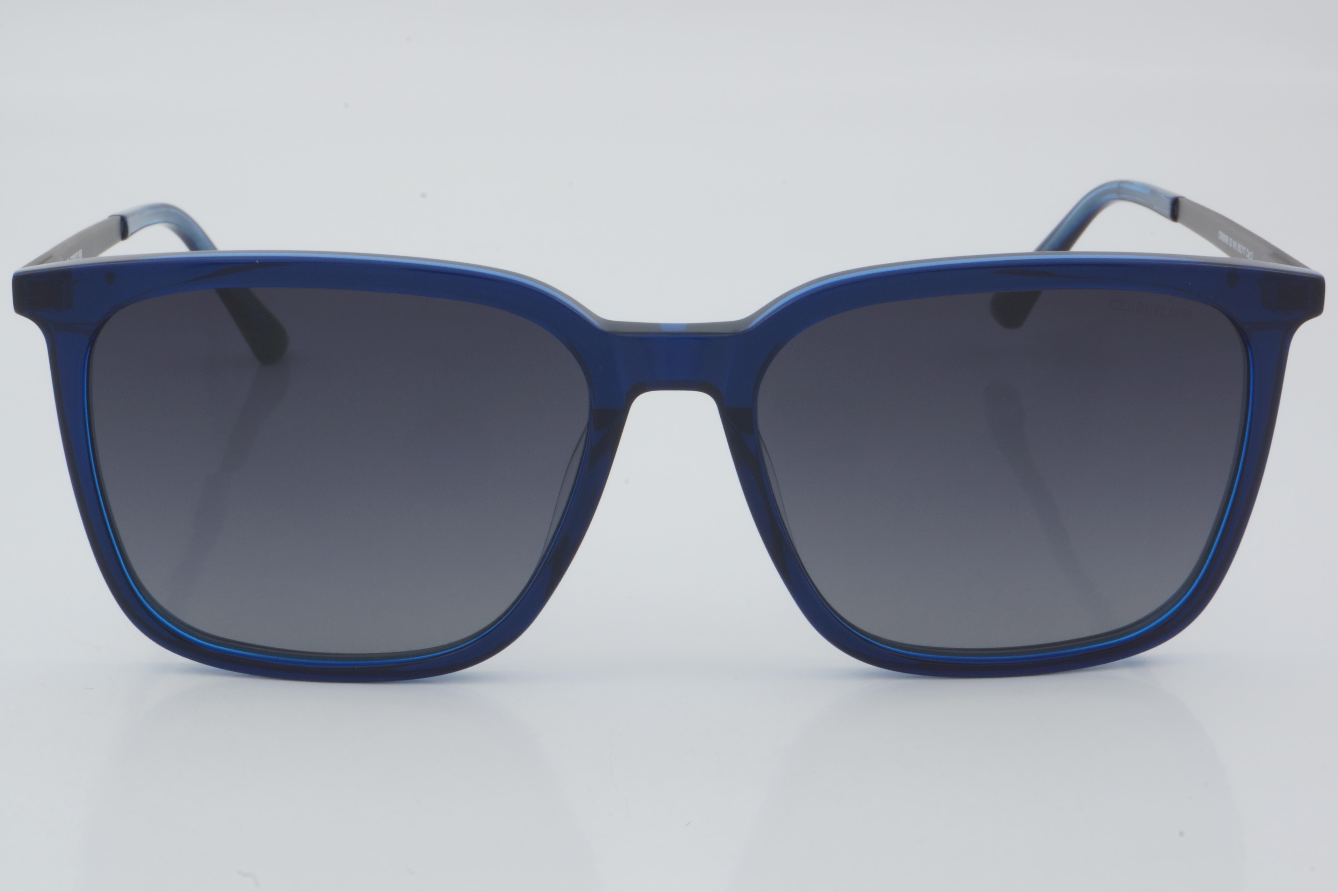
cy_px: 446
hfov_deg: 24.6
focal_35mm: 82
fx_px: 3066
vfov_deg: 16.6
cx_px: 669
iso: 100
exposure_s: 1/3
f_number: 32
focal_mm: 55
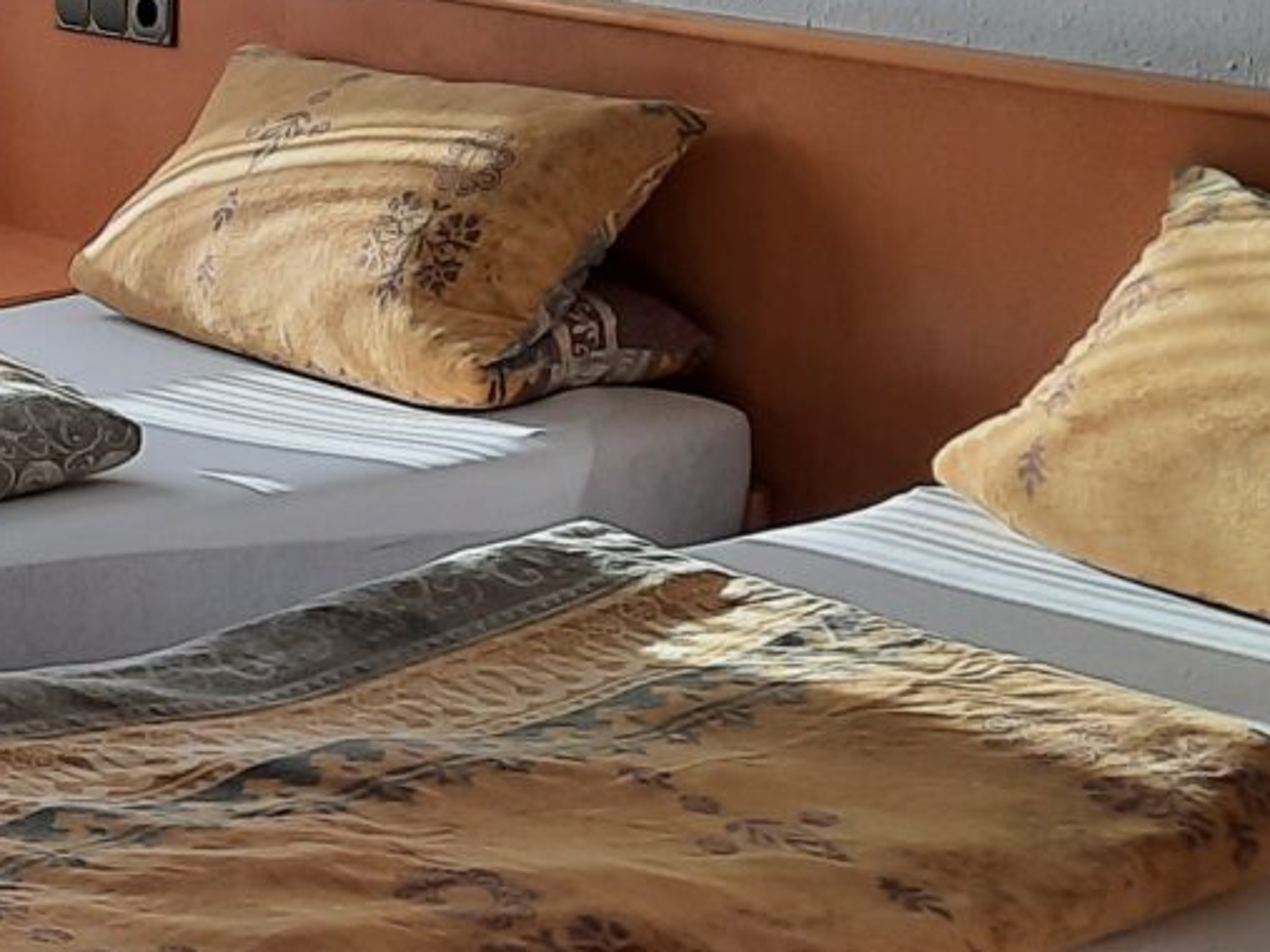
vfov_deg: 14.6
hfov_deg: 18.0
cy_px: 208
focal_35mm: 101
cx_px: -436
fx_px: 3705
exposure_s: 1/113
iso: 32
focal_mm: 4.6
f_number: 2
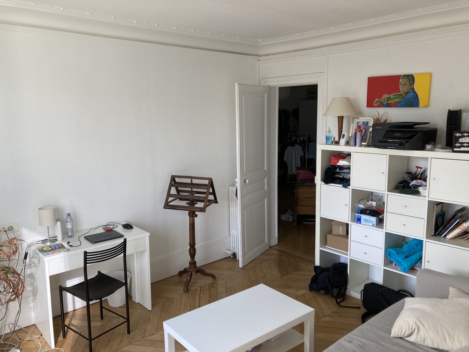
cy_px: 176
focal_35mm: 28
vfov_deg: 49.7
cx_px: 234
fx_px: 379
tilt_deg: -7.1
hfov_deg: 63.4
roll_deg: +1.0
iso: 20
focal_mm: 3.99
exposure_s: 1/144
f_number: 1.8
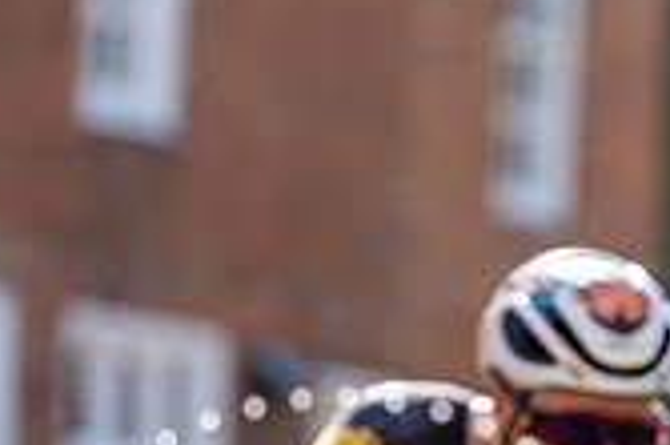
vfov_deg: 2.6
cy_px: 559
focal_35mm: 529
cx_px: 971
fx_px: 9835
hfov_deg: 3.9
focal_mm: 152
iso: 200
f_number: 3.5
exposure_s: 1/1000
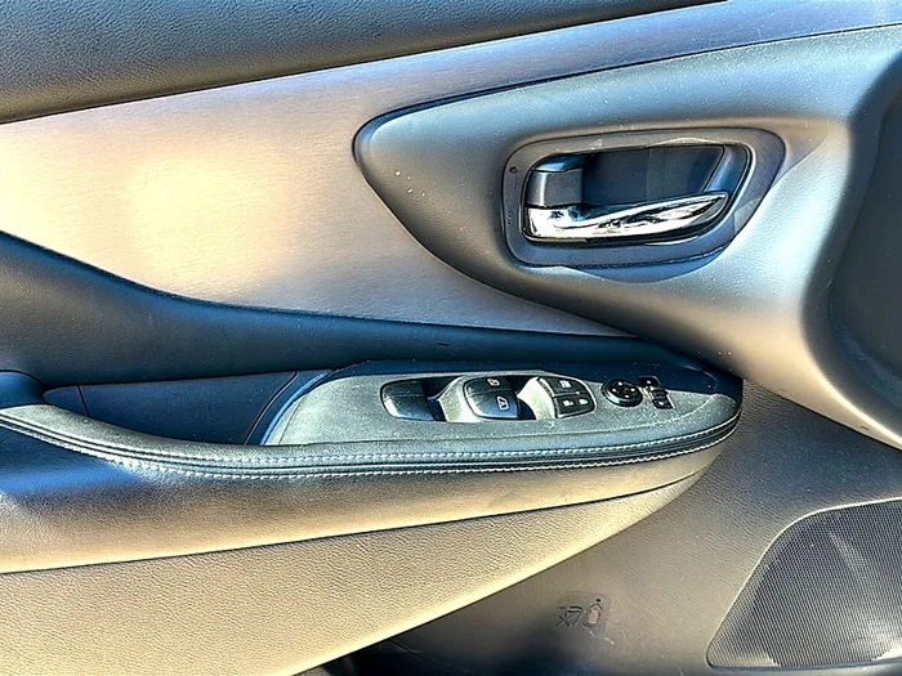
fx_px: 860
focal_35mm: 33
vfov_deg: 42.9
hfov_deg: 55.4
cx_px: 451
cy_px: 338
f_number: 1.78
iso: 64
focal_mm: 6.86
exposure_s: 1/166
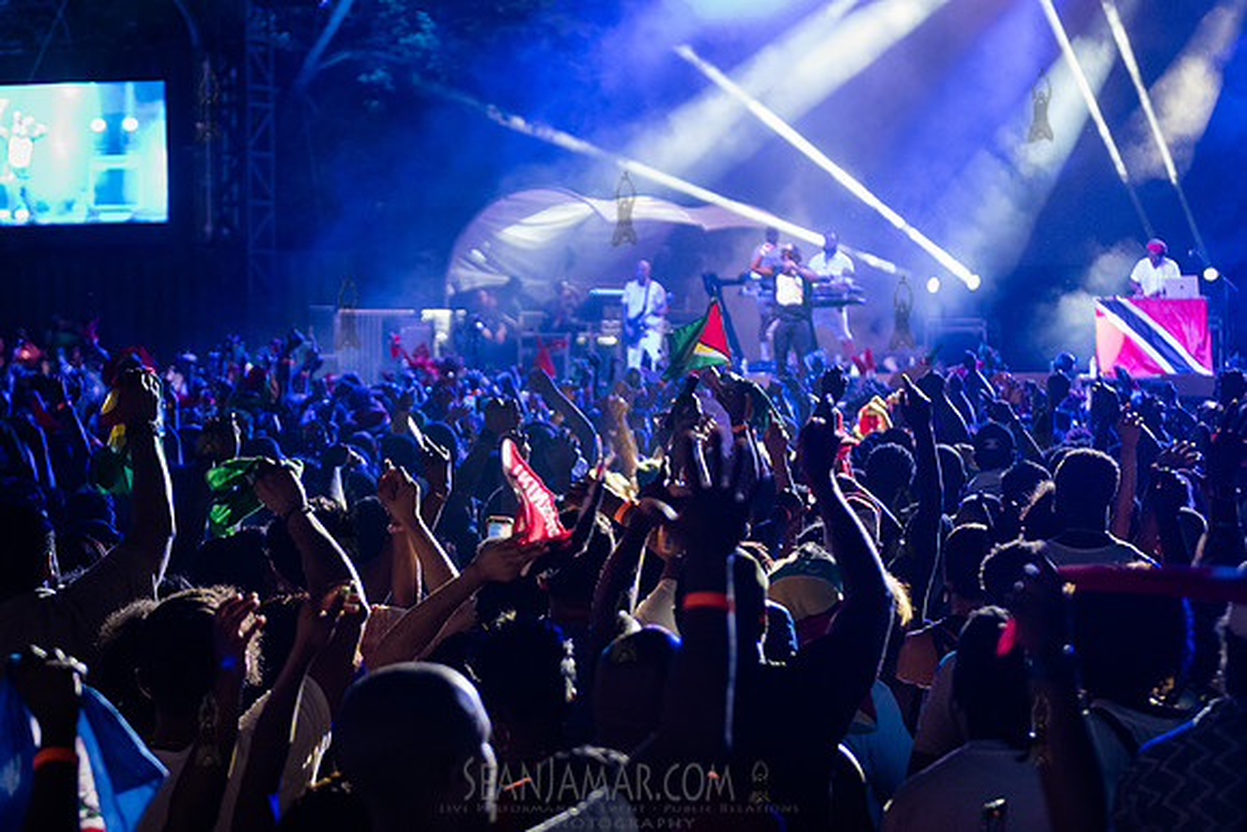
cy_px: 450
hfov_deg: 24.7
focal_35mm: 82
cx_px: 572
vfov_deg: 16.7
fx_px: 2841
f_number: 2.8
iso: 4000
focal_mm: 66
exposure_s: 1/320
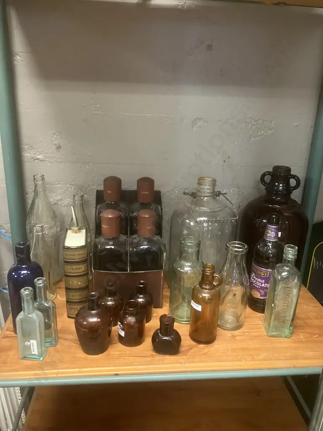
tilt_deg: -16.3
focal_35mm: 28
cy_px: 216
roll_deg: -2.0
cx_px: 162
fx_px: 348
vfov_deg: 63.4
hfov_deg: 49.7
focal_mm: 3.99
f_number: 1.8
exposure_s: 1/25
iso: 400
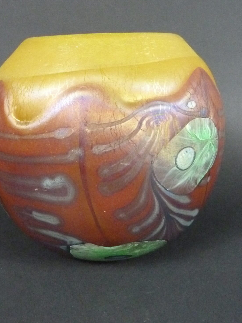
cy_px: 151
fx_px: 326
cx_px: 98
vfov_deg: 52.6
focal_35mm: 35
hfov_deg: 40.5
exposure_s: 1/30
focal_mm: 4.5
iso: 800
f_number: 2.8
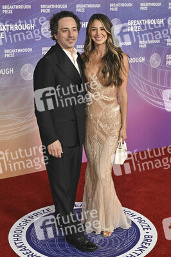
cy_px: 128
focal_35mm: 52
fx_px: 371
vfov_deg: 38.2
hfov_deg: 25.9
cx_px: 86
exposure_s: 1/320
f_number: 4
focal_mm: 52
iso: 2000
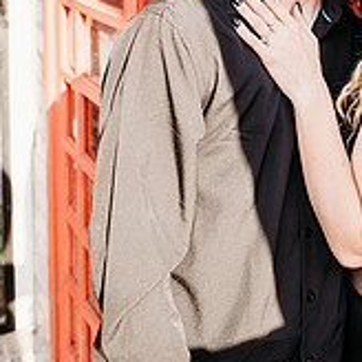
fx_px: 663
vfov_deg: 28.2
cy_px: -20
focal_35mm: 56
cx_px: 322
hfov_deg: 29.4
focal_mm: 24
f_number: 2.8
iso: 100
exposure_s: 1/640
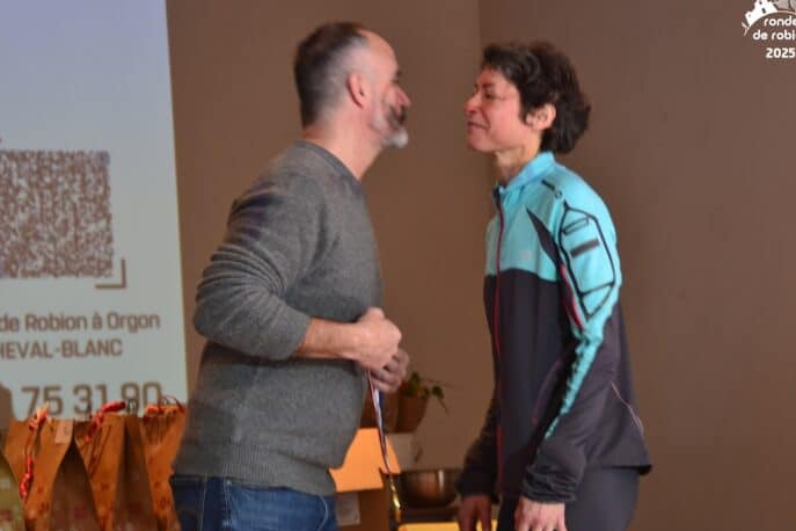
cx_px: 399
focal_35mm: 114
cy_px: 250
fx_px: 2520
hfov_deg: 17.9
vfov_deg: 12.0
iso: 800
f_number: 5.3
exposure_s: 1/50
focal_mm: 68
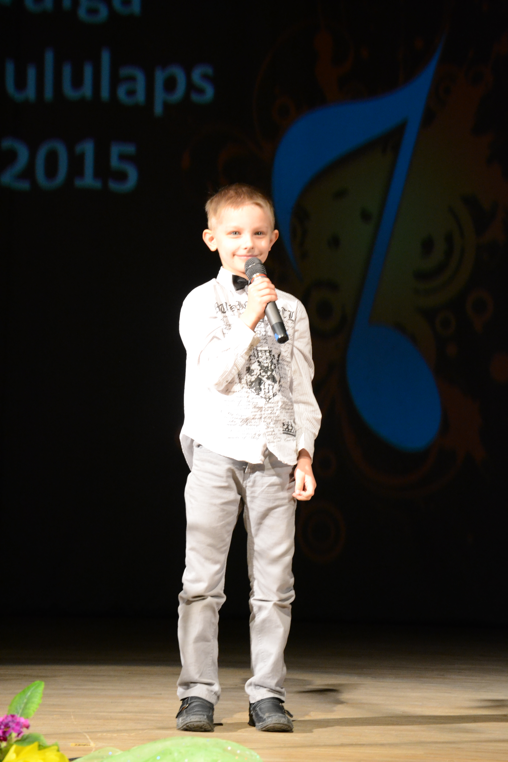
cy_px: 381
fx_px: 2857
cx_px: 254
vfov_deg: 15.2
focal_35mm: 135
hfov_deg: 10.2
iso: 1600
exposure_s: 1/50
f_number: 6.3
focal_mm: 90
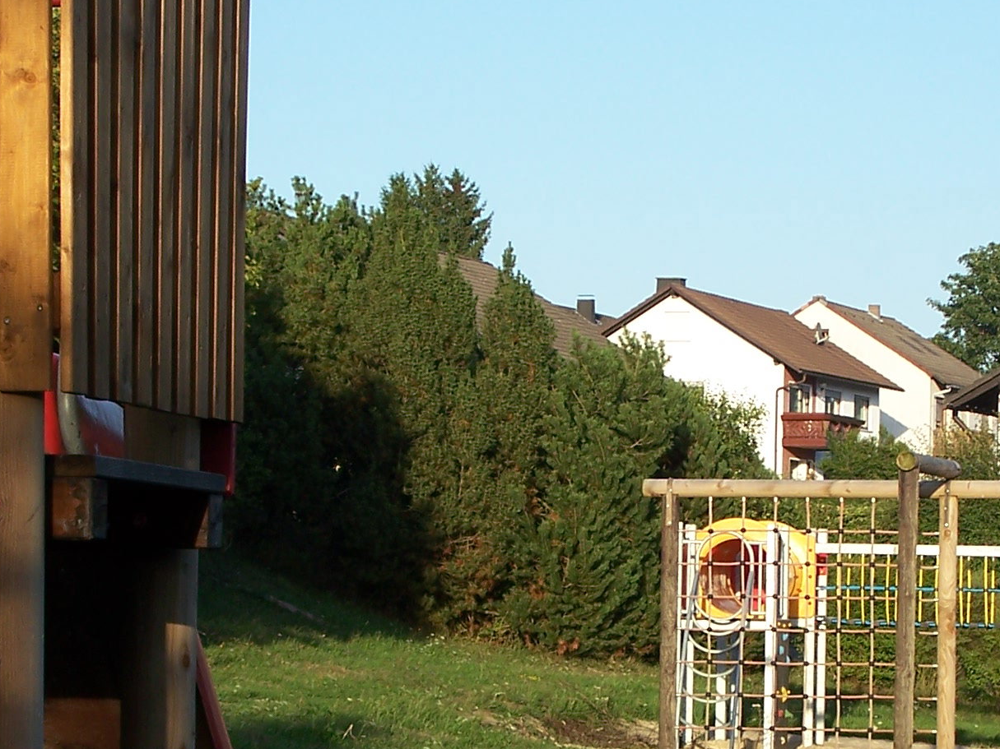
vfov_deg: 10.8
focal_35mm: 137
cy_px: 628
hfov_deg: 14.4
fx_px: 3957
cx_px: 580
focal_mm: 10.7
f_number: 3.2
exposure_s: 1/500
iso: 64
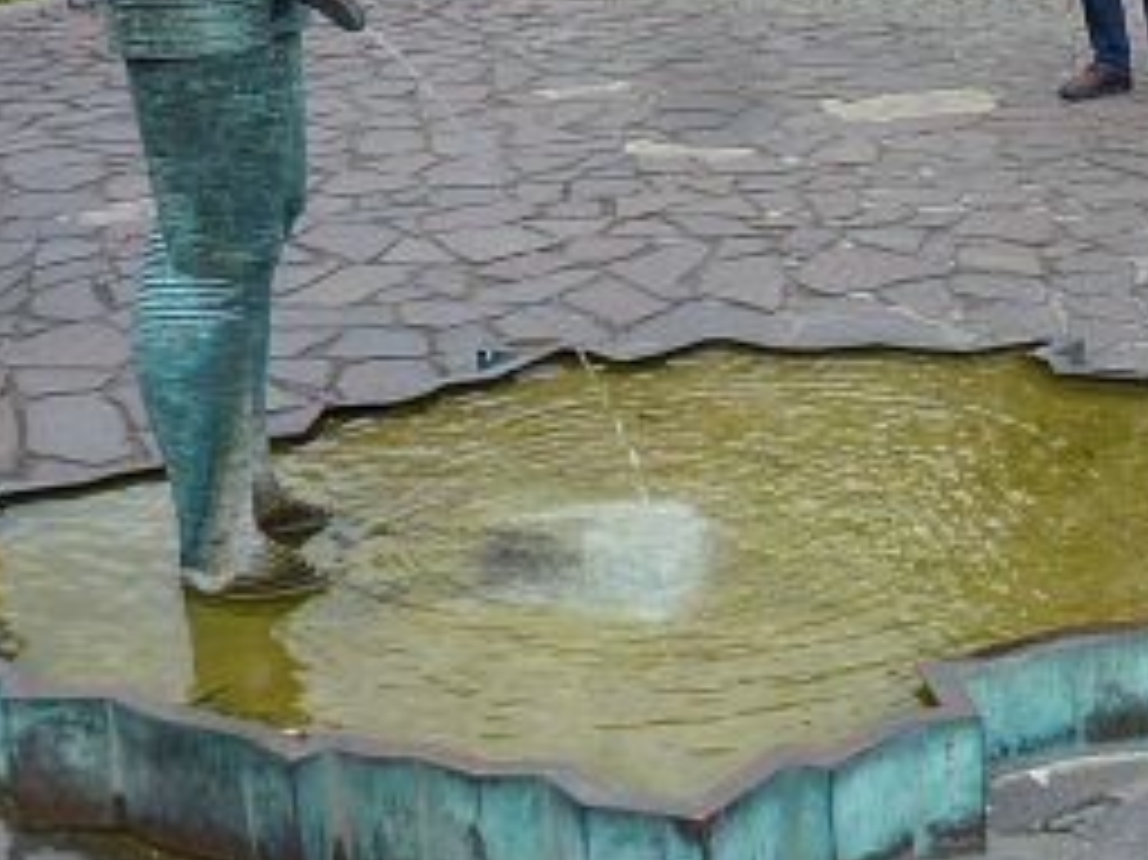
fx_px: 2188
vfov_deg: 22.0
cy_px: 187
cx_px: 909
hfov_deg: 28.8
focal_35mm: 66
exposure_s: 1/160
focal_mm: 4.3
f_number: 4
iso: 100
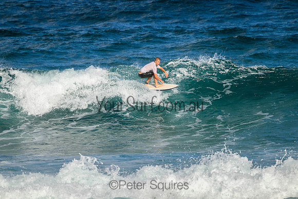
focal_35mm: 800
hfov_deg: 2.6
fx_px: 6623
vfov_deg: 1.7
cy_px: 100
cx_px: 149
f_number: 11
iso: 720
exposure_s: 1/1600
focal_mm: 800
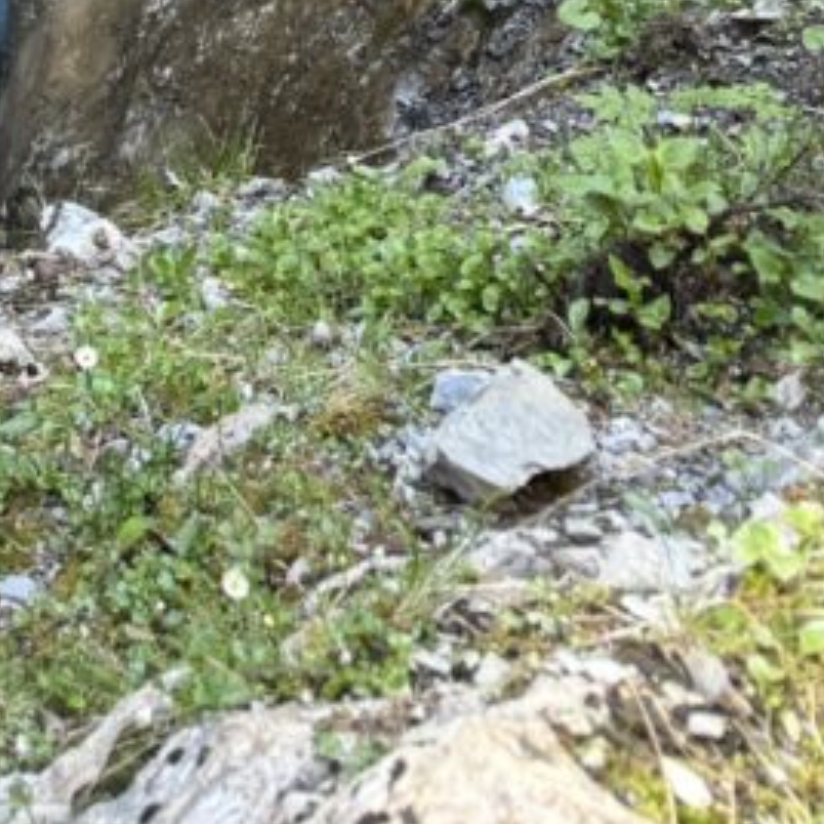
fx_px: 2181
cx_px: -277
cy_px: -719
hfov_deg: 19.5
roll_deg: -2.6
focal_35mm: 81
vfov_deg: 17.0
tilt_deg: -19.2
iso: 100
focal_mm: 6.76
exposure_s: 1/121
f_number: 1.78
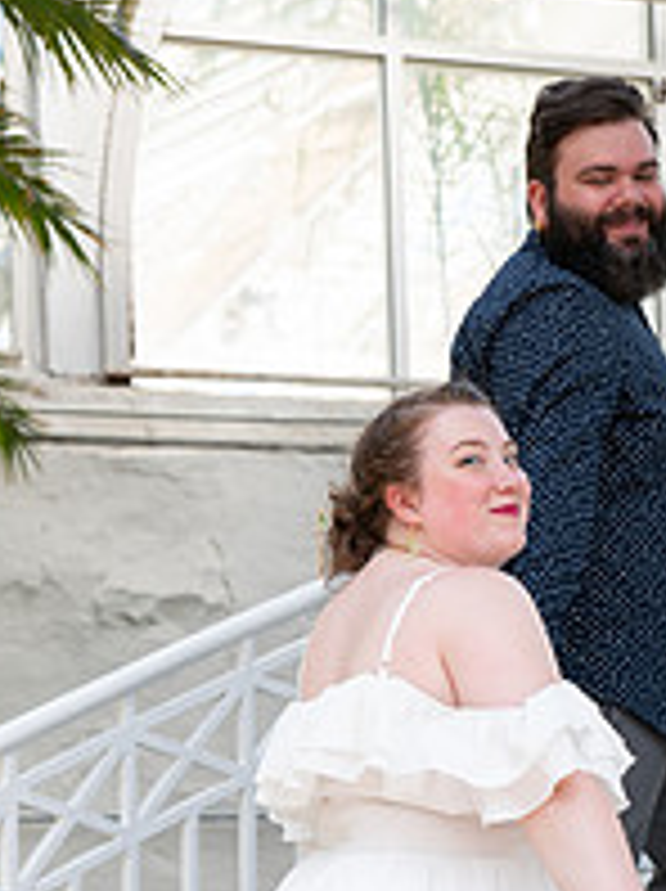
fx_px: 2699
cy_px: 945
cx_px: 389
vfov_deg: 18.1
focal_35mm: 105
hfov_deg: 14.1
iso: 200
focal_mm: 48
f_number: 3.5
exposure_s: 1/125
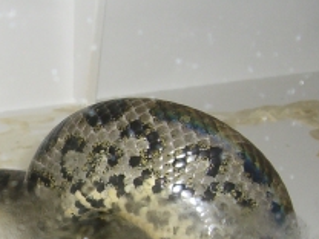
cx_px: -8
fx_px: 1078
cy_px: 188
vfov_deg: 12.6
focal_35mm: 117
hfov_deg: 16.4
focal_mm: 6.2
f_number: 2.7
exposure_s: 1/60
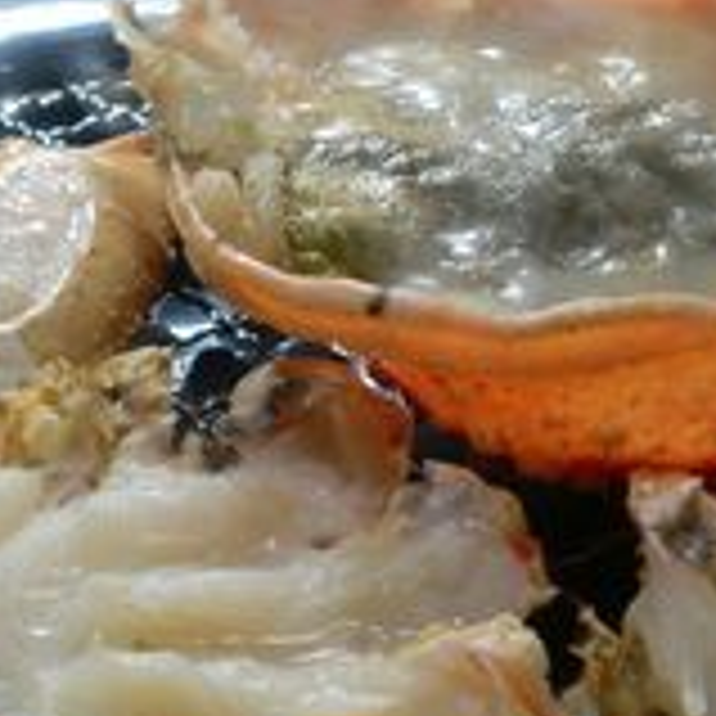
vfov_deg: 21.1
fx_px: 1919
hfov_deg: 21.1
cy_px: 344
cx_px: 333
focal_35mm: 82
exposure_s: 1/100
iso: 100
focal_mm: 6.51
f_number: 3.1
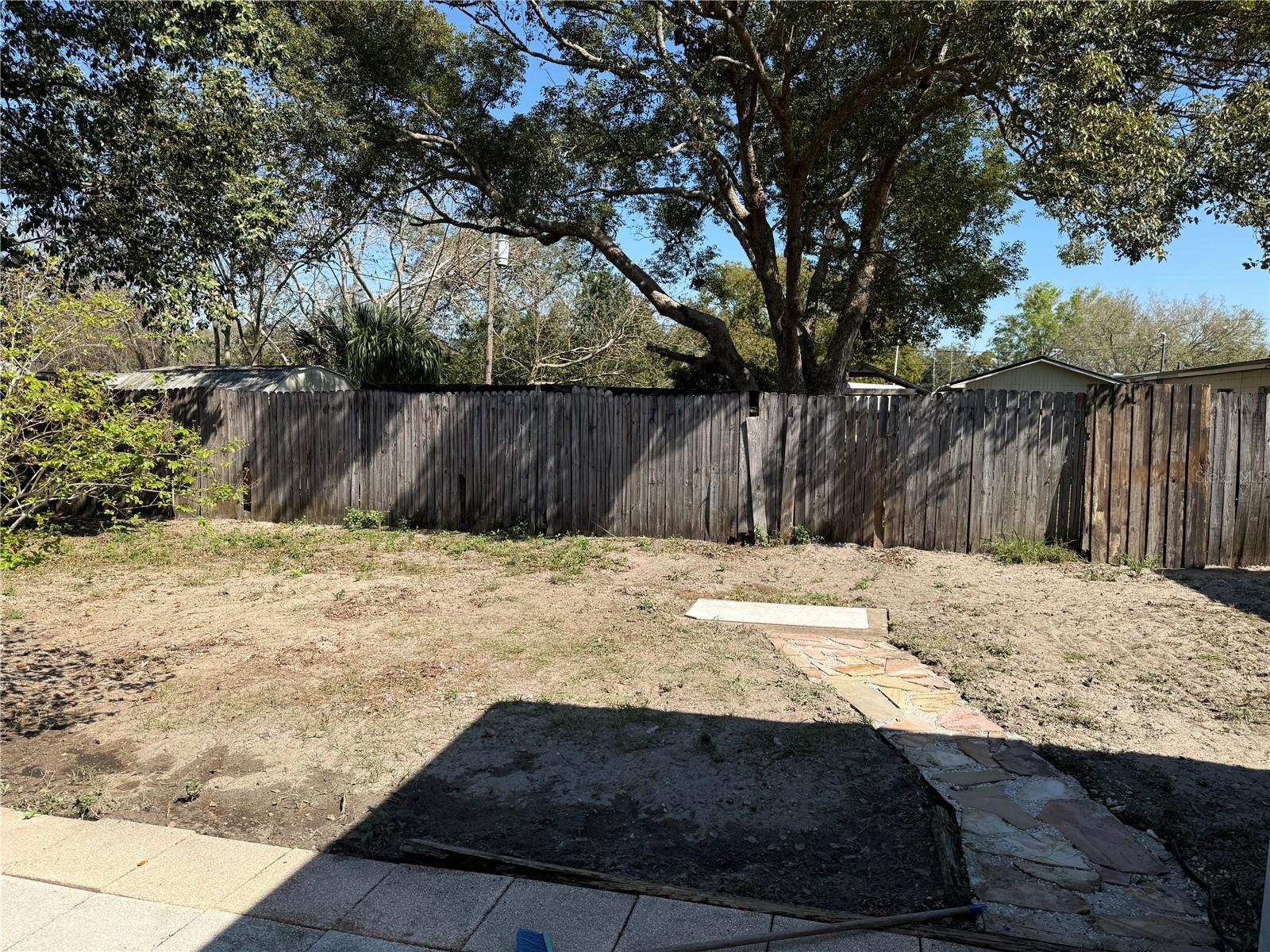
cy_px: 476
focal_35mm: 24
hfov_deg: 71.6
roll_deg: -2.0
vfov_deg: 56.8
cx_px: 635
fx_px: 881
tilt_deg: -4.0
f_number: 1.78
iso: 80
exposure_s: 1/2801
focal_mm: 6.76
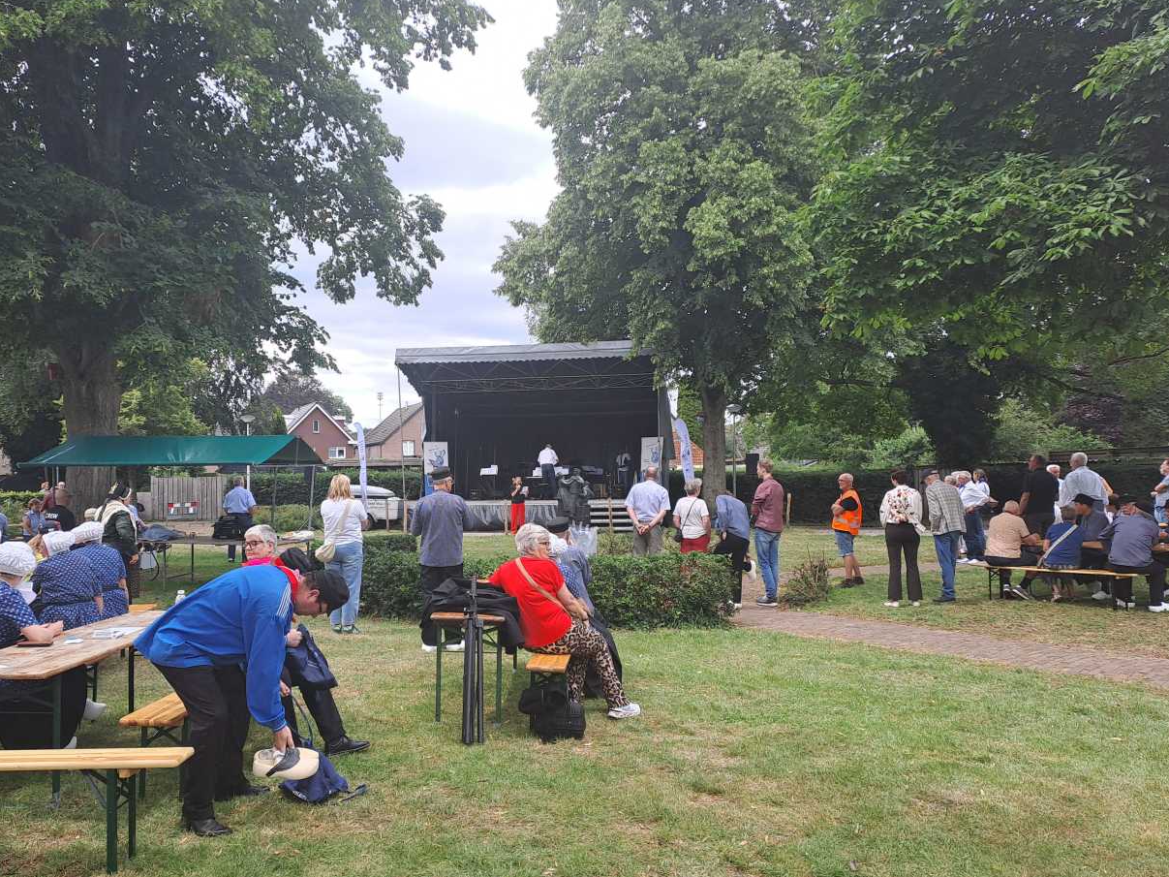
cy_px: 454
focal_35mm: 29
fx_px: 979
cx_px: 521
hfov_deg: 61.5
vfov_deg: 48.2
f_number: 1.8
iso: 32
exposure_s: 1/323
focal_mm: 4.65
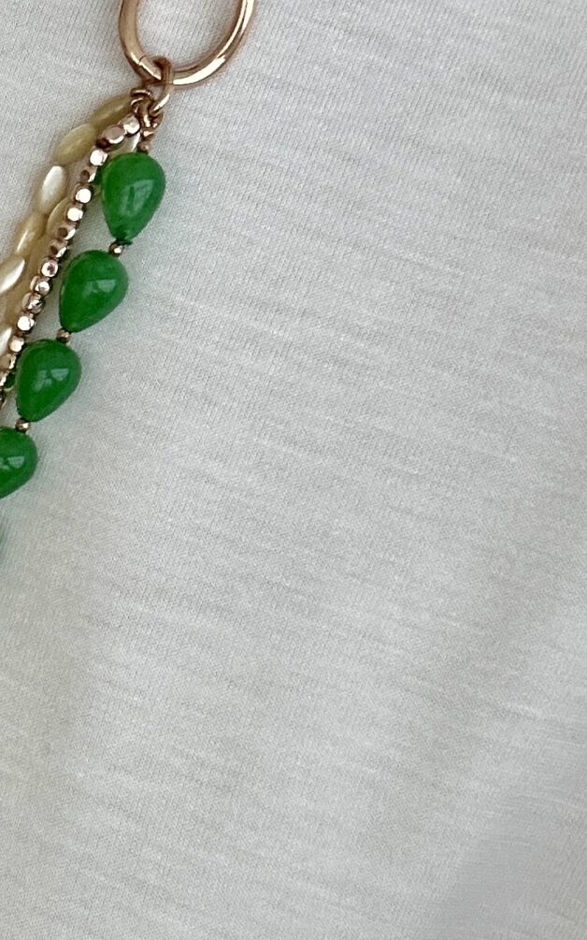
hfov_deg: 15.5
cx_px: -142
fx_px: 2074
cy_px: 358
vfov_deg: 25.5
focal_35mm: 81
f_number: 1.9
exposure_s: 1/64
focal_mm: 2.69
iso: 80
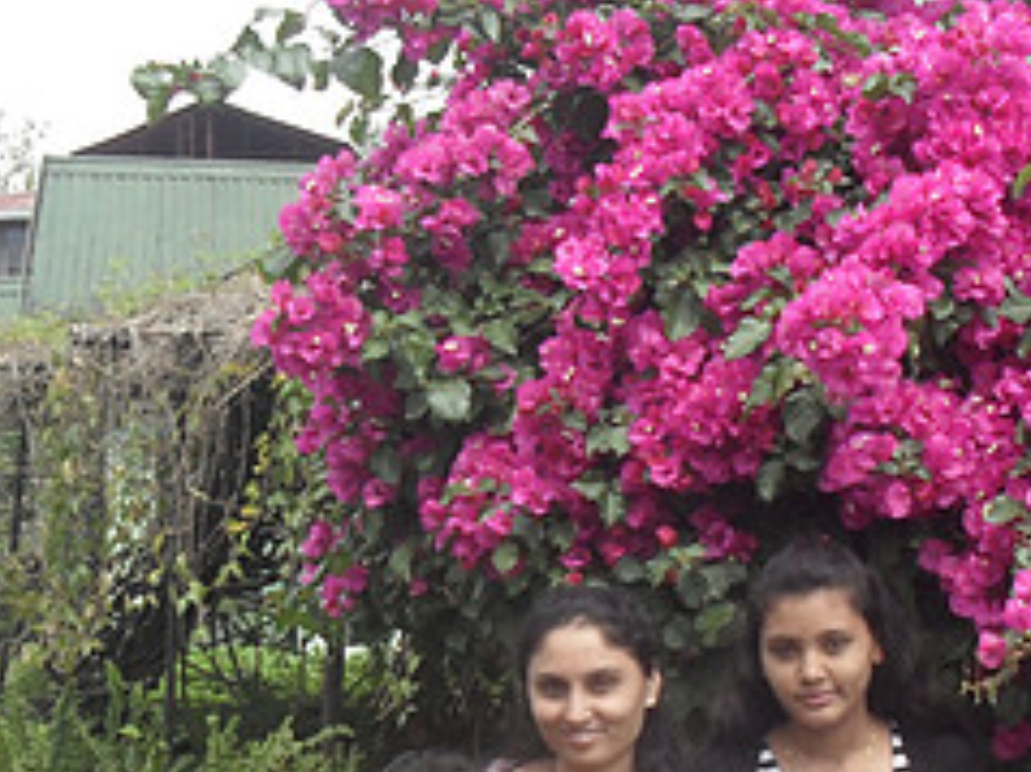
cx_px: 673
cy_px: 817
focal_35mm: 85
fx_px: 2530
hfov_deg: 22.9
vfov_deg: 16.9
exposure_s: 1/350
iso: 100
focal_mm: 6.3
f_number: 3.2
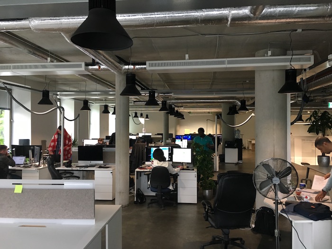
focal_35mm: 29
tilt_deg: +0.2
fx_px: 278
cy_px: 124
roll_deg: +0.5
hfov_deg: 61.7
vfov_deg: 48.2
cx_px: 166
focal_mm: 4.15
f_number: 2.2
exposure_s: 1/33
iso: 160
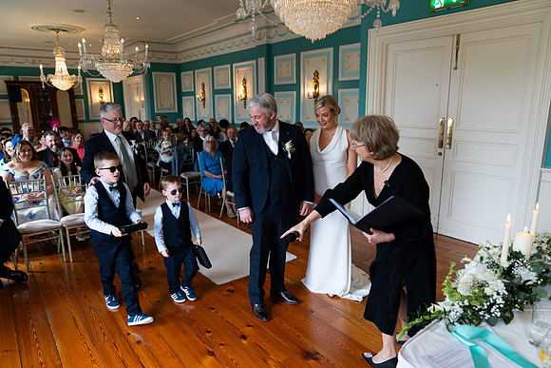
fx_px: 367
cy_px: 184
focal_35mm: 24
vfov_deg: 53.2
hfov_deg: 73.7
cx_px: 276
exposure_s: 1/160
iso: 400
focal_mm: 24
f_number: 2.8
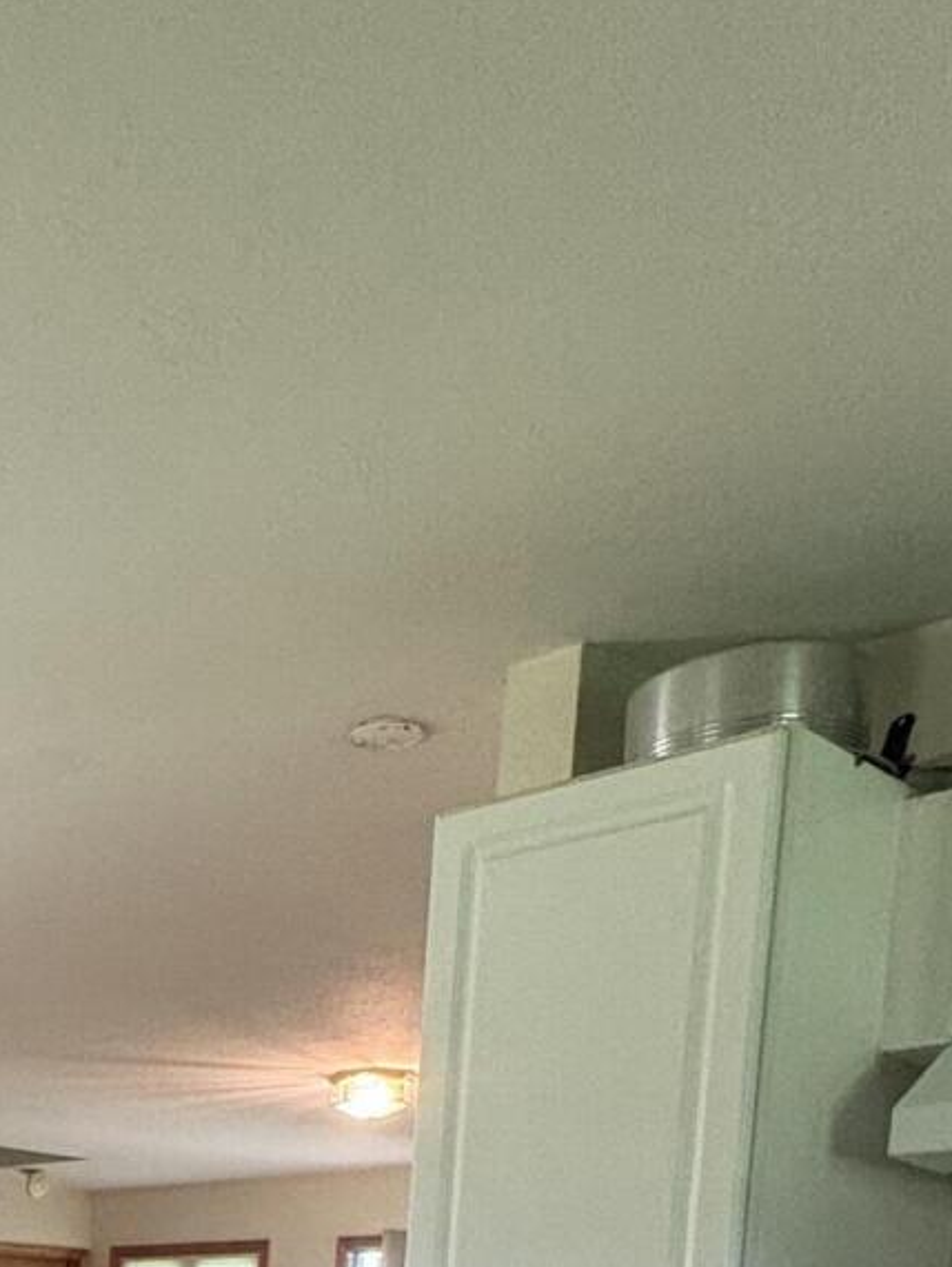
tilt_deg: -6.0
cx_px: -151
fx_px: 1795
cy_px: 1587
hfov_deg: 26.8
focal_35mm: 49
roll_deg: -2.4
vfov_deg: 31.4
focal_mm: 2.22
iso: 500
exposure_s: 1/60
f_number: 2.2
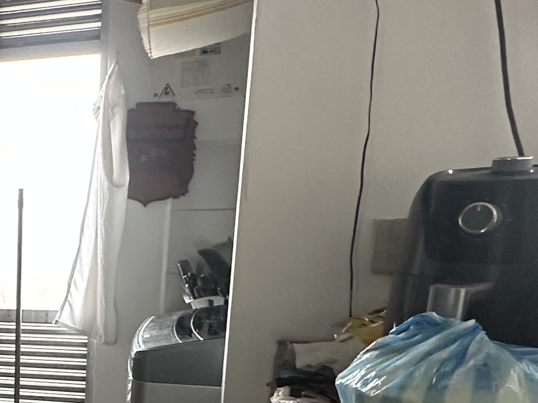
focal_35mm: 51
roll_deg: +0.8
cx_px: -174
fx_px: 793
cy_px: 367
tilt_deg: -10.6
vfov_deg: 27.5
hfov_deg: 29.5
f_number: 2.2
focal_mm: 2.22
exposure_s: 1/75
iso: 320
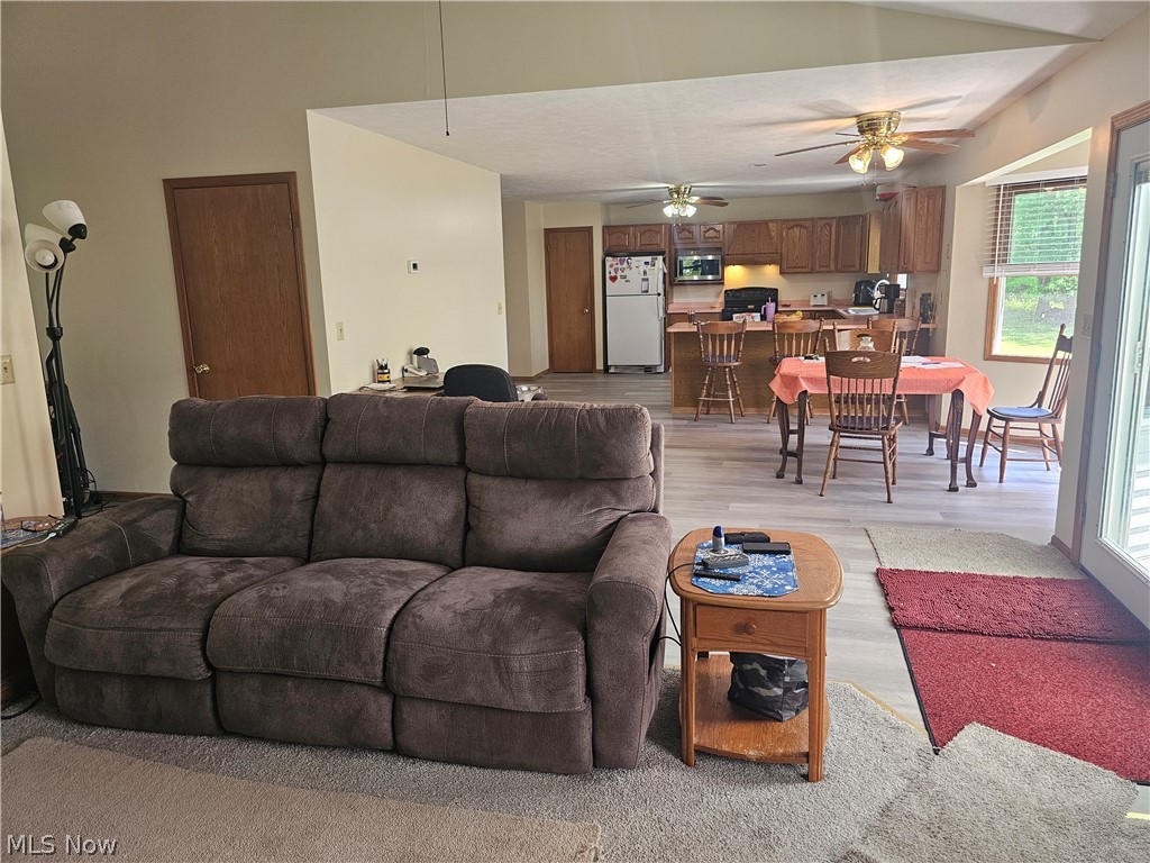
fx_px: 764
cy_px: 432
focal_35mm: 23
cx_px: 575
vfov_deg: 58.9
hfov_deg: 73.9
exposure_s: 1/120
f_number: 1.7
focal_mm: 6.3
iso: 250
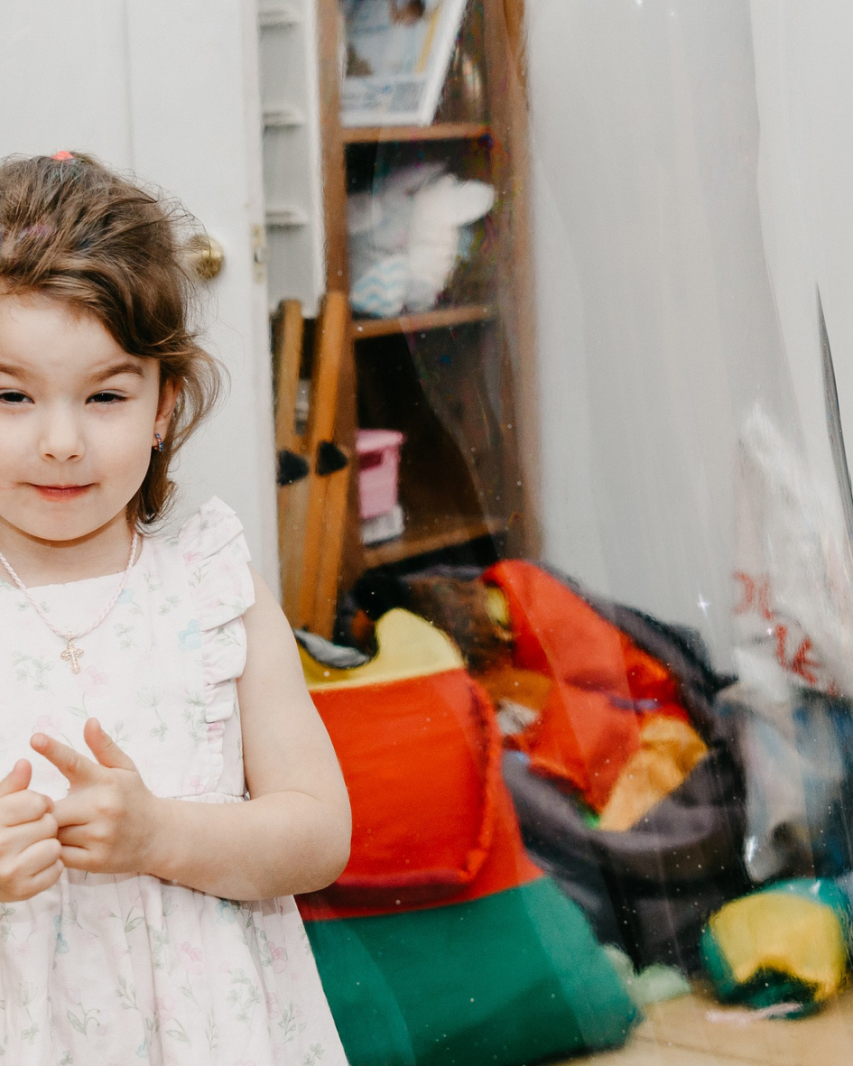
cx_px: 390
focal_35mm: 79
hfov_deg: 19.4
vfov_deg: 24.1
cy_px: 538
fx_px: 2493
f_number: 3.5
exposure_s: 1/160
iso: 160
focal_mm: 34
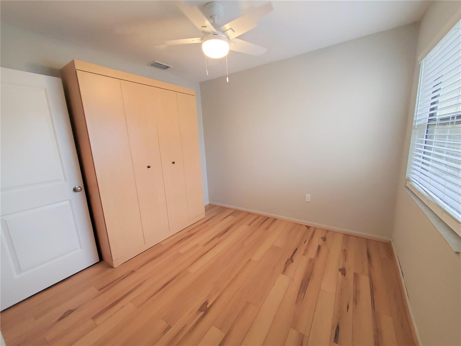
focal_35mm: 13
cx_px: 230
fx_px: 173
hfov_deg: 106.2
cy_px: 173
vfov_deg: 89.9
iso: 320
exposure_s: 1/60
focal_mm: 1.8
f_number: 2.2
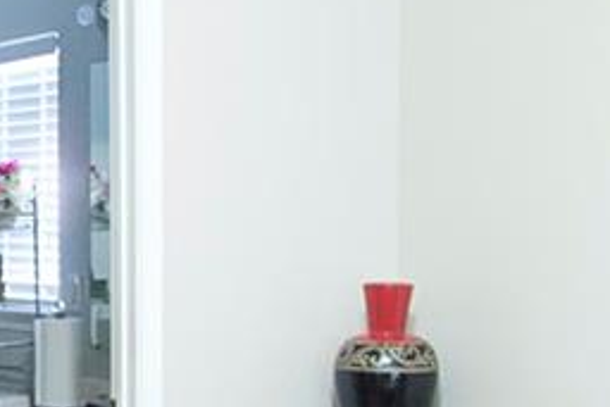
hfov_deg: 18.3
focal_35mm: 108
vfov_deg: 12.4
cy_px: 476
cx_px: -43
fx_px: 1831
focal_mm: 18
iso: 6400
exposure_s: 1/50
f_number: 3.5
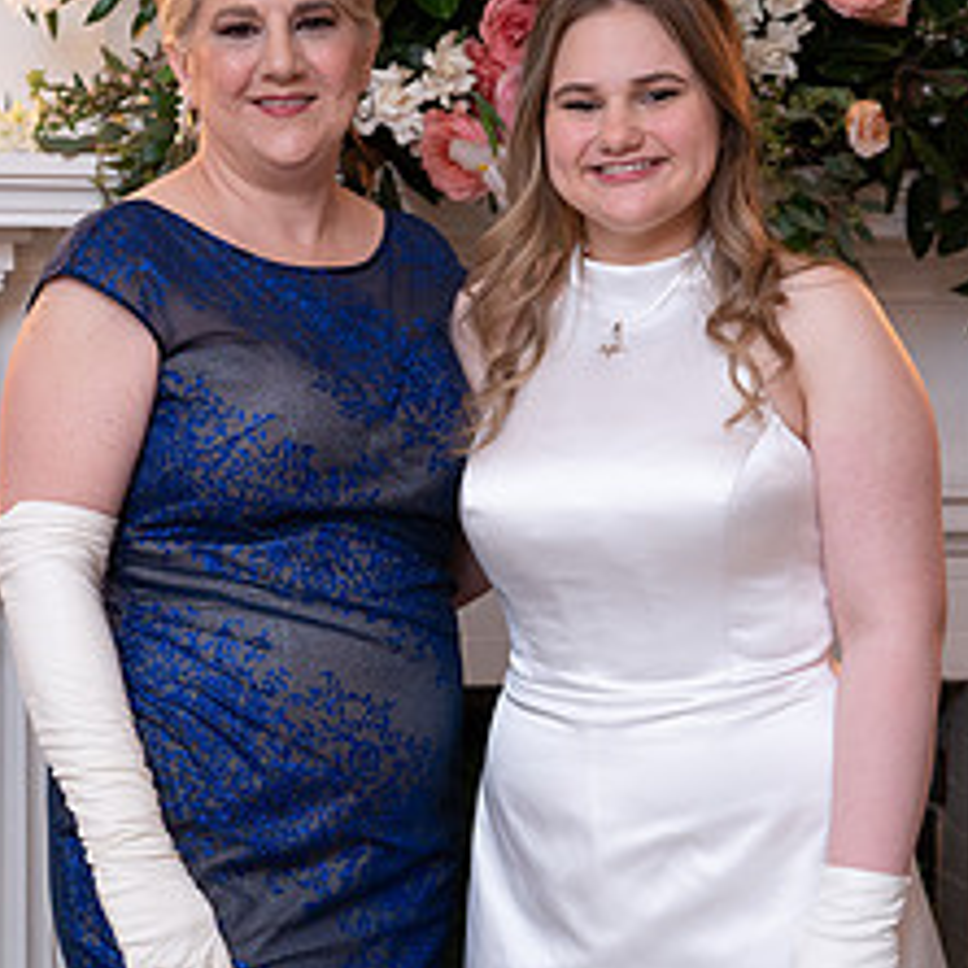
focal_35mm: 98
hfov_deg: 17.7
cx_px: 497
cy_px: 523
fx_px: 3100
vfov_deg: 17.7
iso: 800
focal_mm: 57
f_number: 4.5
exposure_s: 1/80
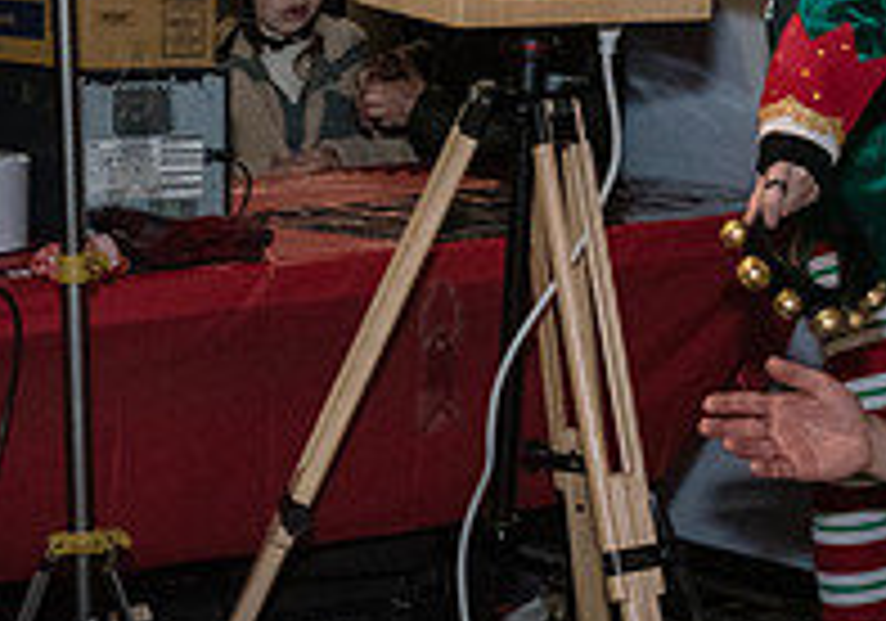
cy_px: 122
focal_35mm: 136
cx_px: 983
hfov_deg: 14.5
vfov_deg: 10.4
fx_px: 3400
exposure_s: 1/160
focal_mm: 44
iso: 4000
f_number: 4.5
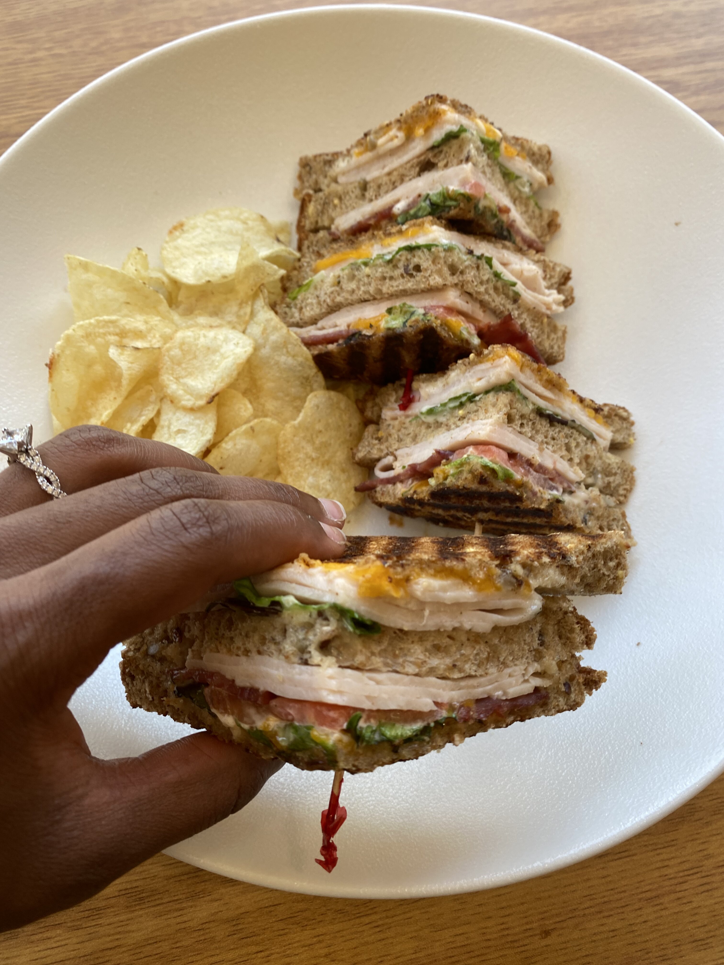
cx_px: 362
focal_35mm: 26
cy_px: 482
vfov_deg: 67.3
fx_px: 725
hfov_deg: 53.1
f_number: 1.8
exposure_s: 1/120
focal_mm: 4.25
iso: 40
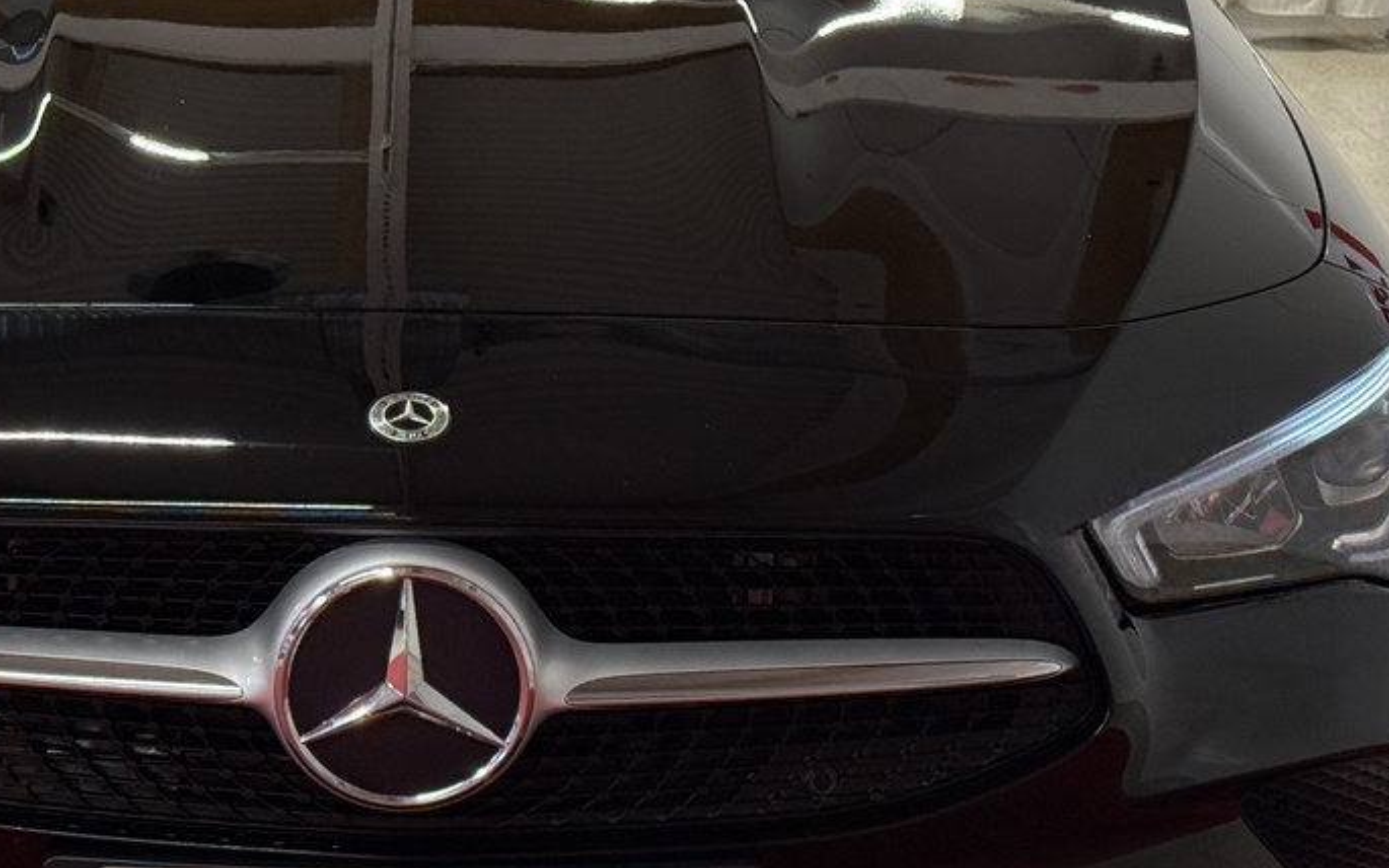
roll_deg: -0.8
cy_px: 292
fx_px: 4050
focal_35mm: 107
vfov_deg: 12.2
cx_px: 397
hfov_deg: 19.4
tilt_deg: -11.4
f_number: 1.78
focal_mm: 6.76
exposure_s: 1/111
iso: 80
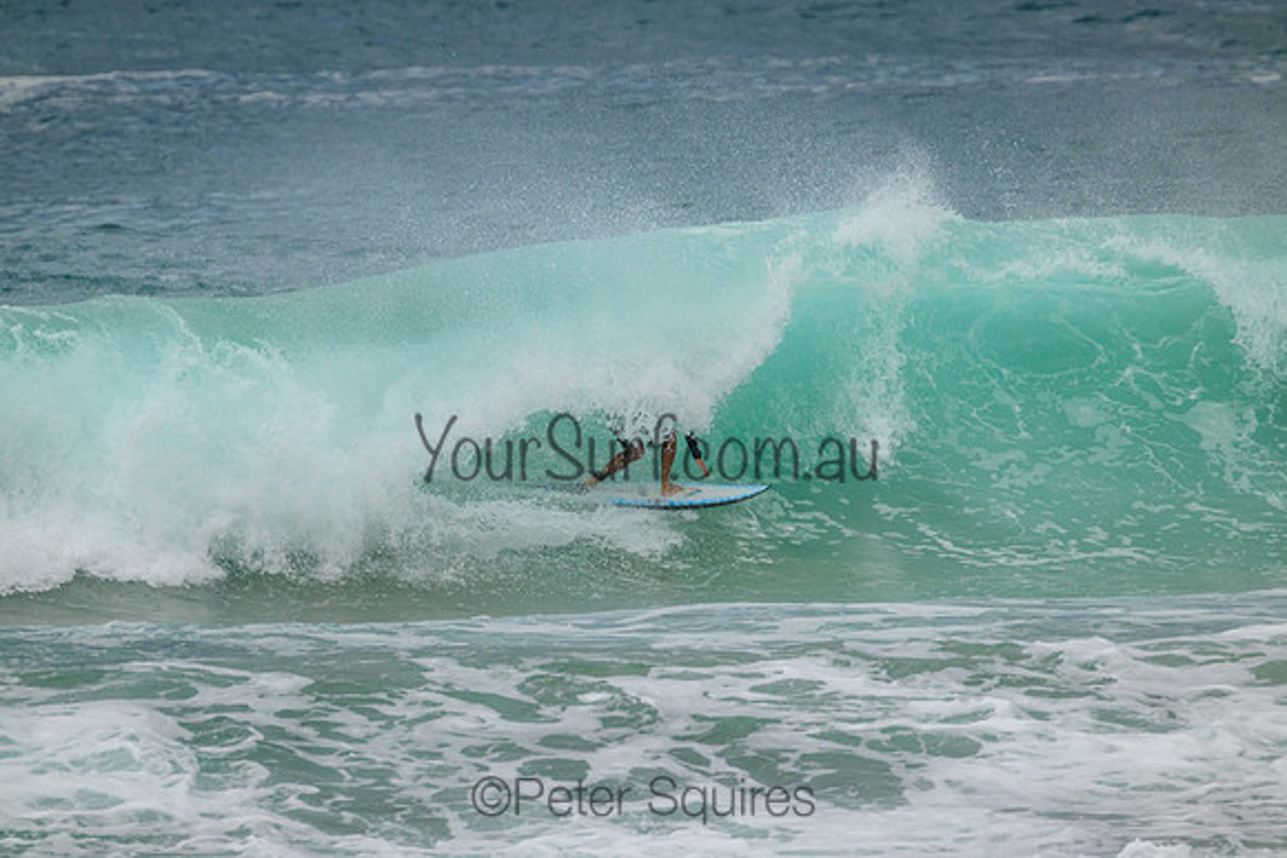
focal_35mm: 800
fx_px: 28605
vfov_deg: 1.7
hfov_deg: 2.6
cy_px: 429
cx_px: 644
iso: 800
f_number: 11
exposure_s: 1/2000
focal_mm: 800
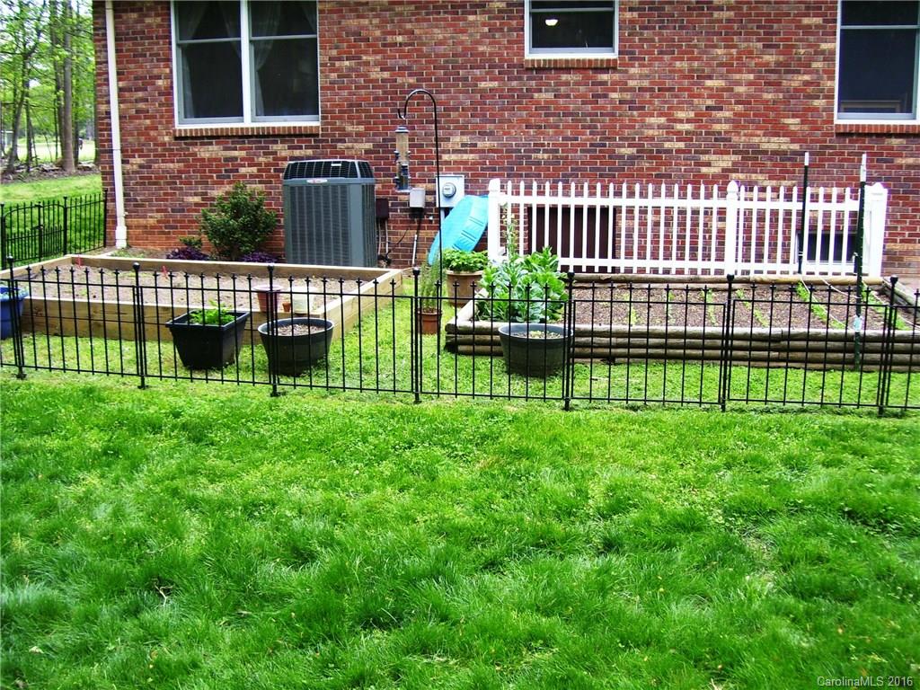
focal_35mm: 37
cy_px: 345
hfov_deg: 50.1
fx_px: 983
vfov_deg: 38.7
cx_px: 460
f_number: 2.7
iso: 80
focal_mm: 6
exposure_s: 1/125
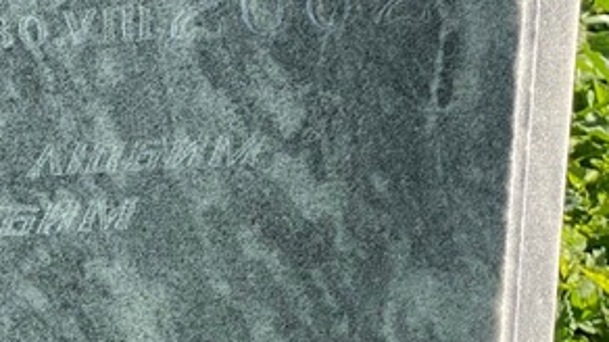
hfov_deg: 13.6
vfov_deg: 7.6
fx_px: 2502
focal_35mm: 155
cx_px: -50
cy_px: -227
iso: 20
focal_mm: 6
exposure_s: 1/393
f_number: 2
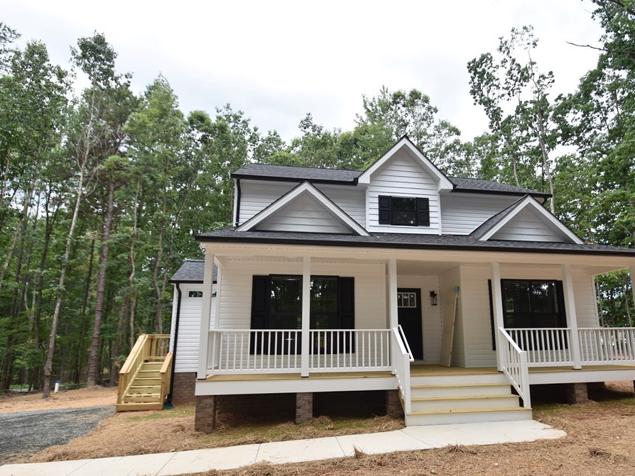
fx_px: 385
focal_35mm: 21
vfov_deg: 63.4
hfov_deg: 78.3
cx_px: 373
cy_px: 255
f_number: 5.6
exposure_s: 1/125
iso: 125
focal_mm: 12
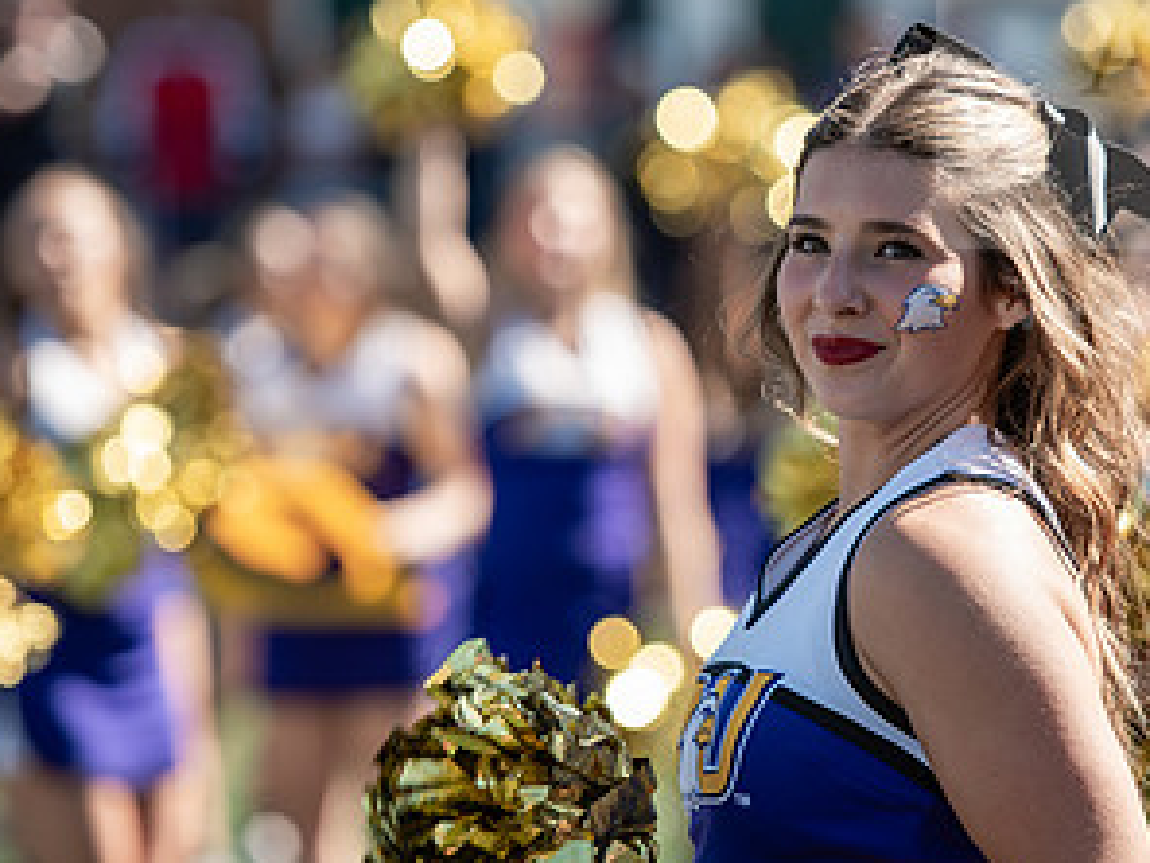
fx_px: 10033
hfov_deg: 6.6
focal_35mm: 302
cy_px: 395
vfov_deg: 4.9
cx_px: 820
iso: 125
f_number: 3.2
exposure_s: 1/800
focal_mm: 160
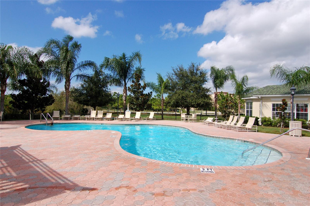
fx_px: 194
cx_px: 155
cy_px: 103
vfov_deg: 56.0
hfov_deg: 77.4
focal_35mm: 22
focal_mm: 15
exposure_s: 1/500
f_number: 13
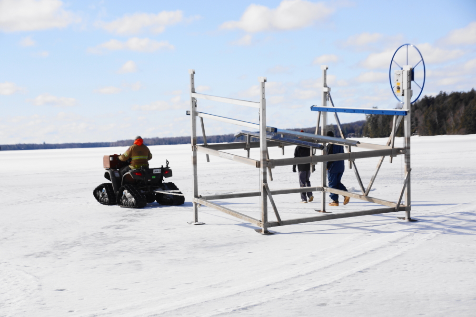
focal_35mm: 75
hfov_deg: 27.0
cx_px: 238
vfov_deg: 18.2
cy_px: 158
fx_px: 991
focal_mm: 50
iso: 100
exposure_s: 1/160
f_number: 6.3
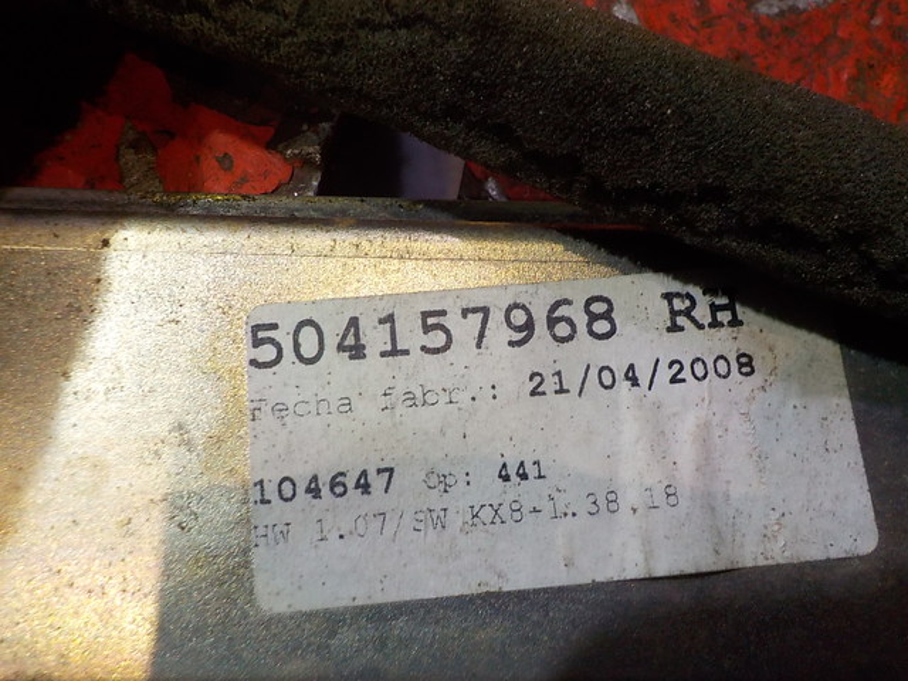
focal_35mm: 30
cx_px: 454
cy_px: 340
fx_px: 787
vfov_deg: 46.8
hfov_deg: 60.0
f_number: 3.3
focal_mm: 4.1
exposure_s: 1/30
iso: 250
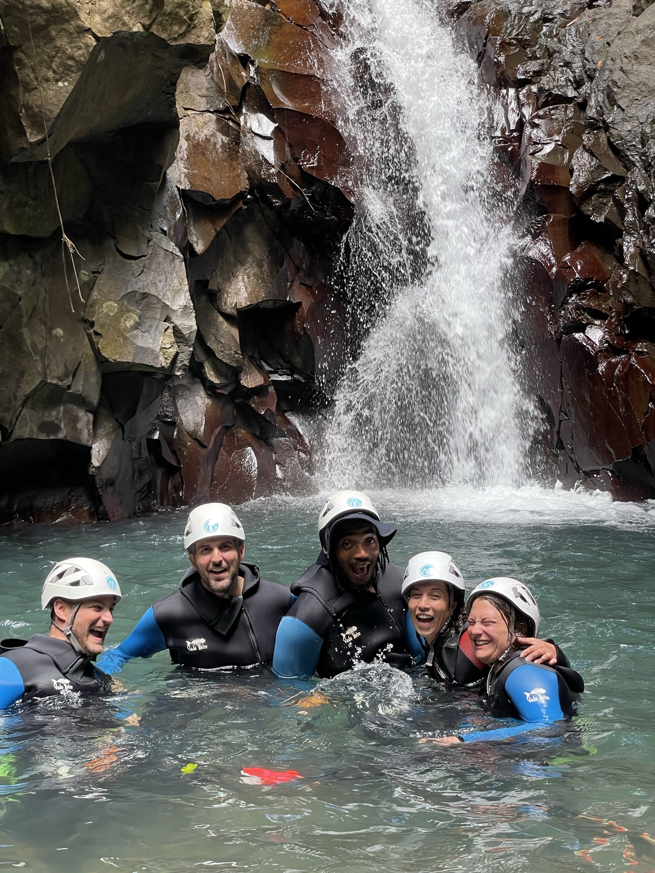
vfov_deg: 36.8
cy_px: 436
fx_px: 1312
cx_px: 328
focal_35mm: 52
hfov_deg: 28.0
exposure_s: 1/99
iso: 32
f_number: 2
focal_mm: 6
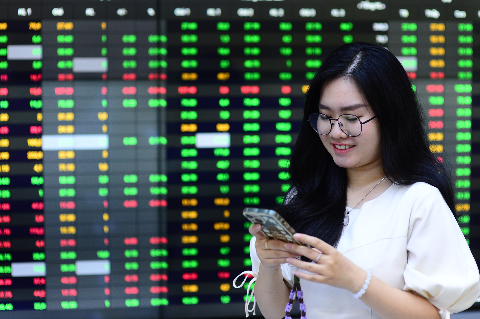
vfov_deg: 16.0
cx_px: 240
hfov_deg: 23.9
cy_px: 160
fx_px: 1132
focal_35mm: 85
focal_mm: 85
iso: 1250
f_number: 2.2
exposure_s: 1/250
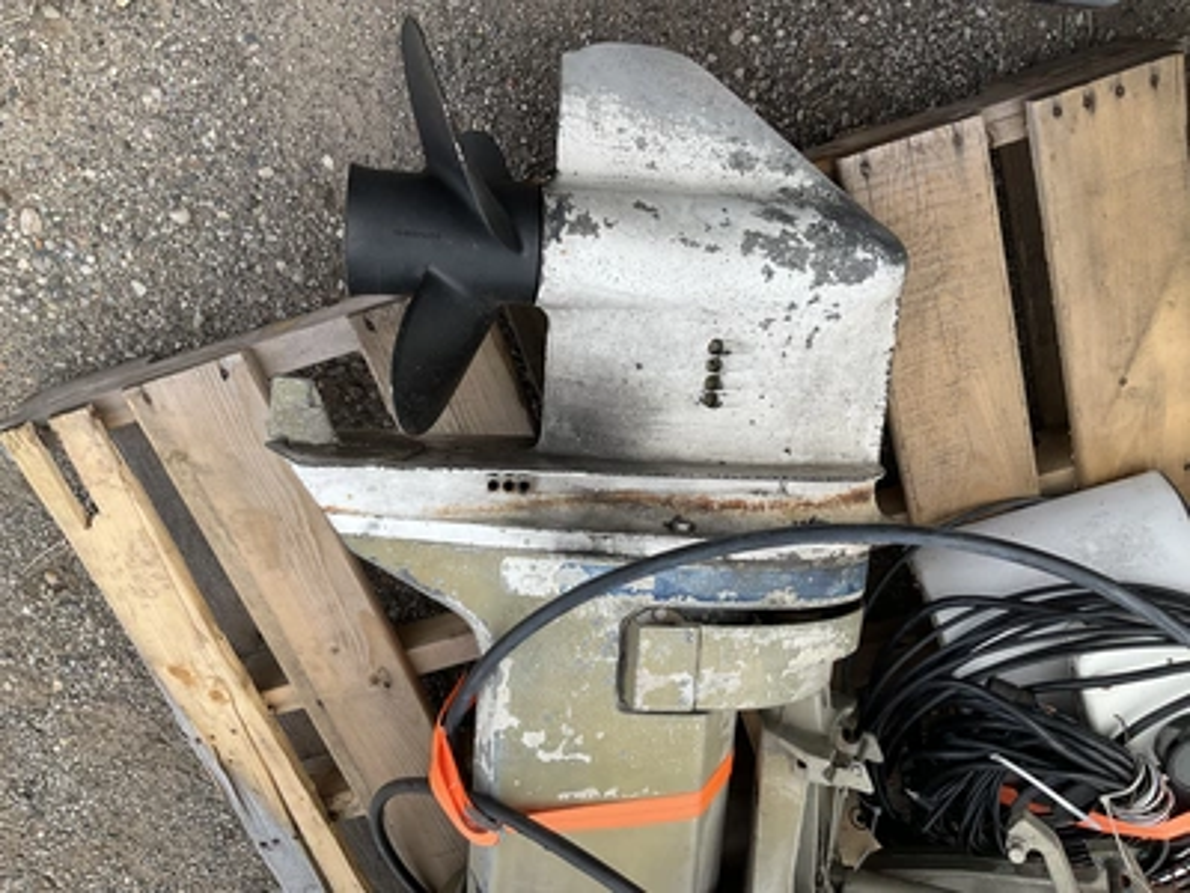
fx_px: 997
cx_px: 595
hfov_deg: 61.7
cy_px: 446
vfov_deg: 48.2
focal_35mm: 29
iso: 25
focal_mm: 3
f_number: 1.8
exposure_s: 1/683
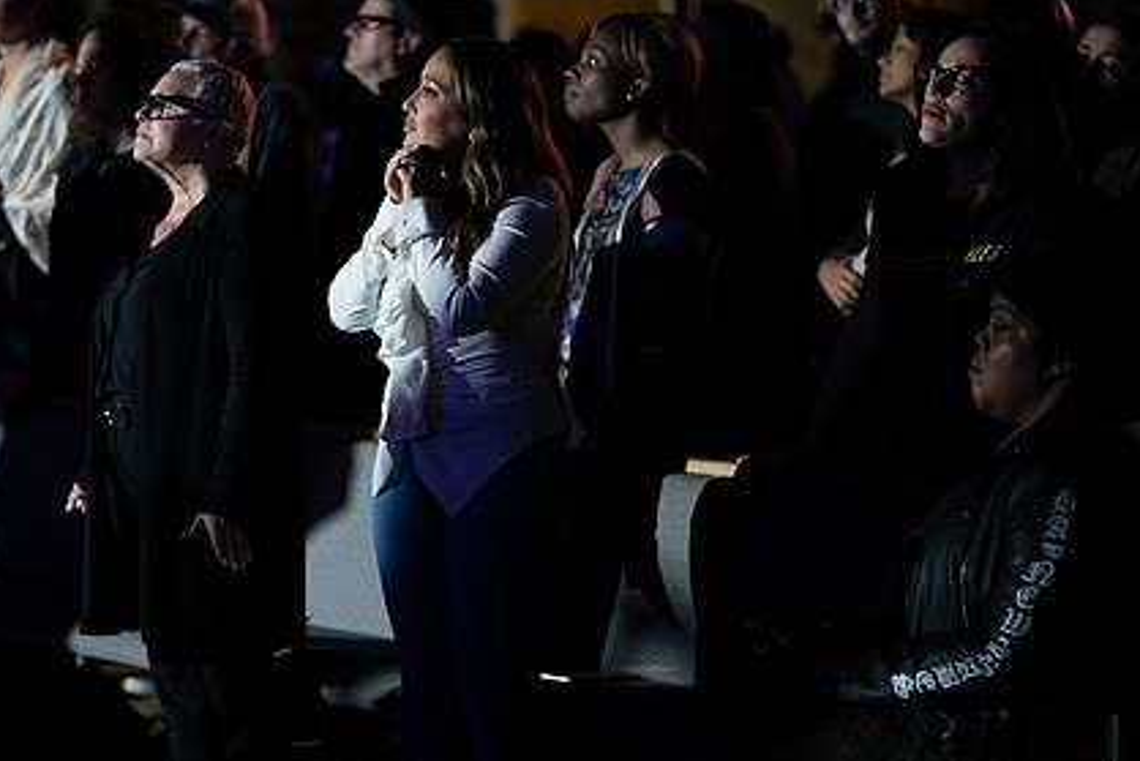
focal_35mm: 118
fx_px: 3738
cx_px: 385
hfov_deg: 17.3
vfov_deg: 11.6
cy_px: 304
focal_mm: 85
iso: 2000
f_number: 1.8
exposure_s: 1/400
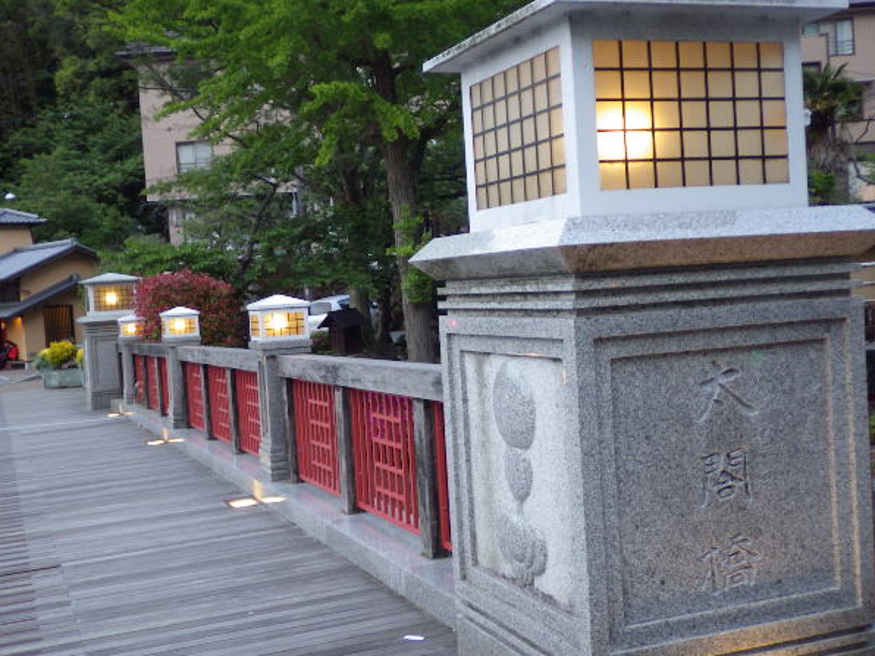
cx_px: 408
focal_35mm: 44
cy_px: 327
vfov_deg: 32.9
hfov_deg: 42.9
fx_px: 1112
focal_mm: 7.3
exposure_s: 1/60
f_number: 2.8
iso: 320
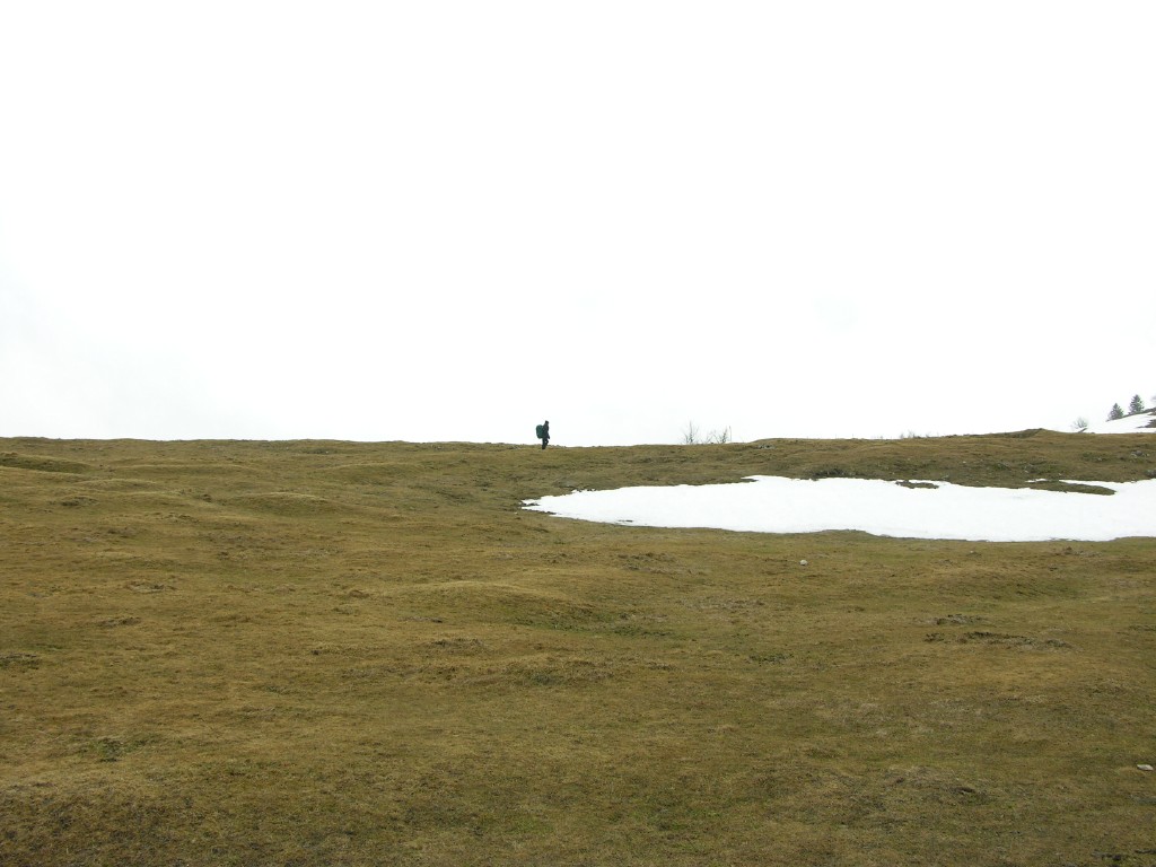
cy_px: 434
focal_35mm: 35
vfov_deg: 40.7
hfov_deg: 52.6
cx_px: 578
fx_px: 1169
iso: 50
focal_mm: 8.9
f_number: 5.6
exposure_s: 1/155
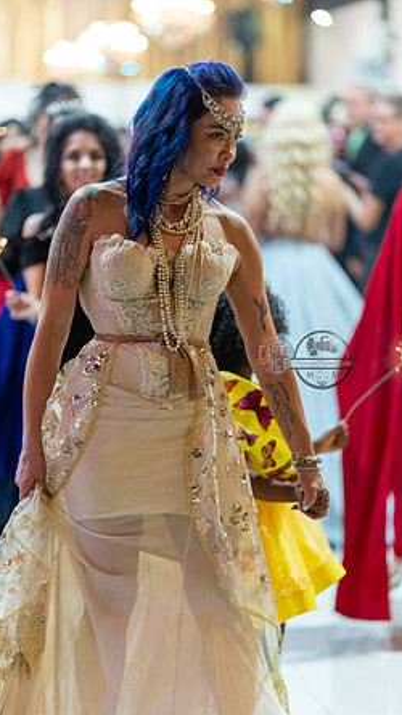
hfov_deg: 13.4
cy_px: 360
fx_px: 1707
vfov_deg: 23.7
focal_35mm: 90
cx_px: 185
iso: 400
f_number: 1.4
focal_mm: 85
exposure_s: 1/160
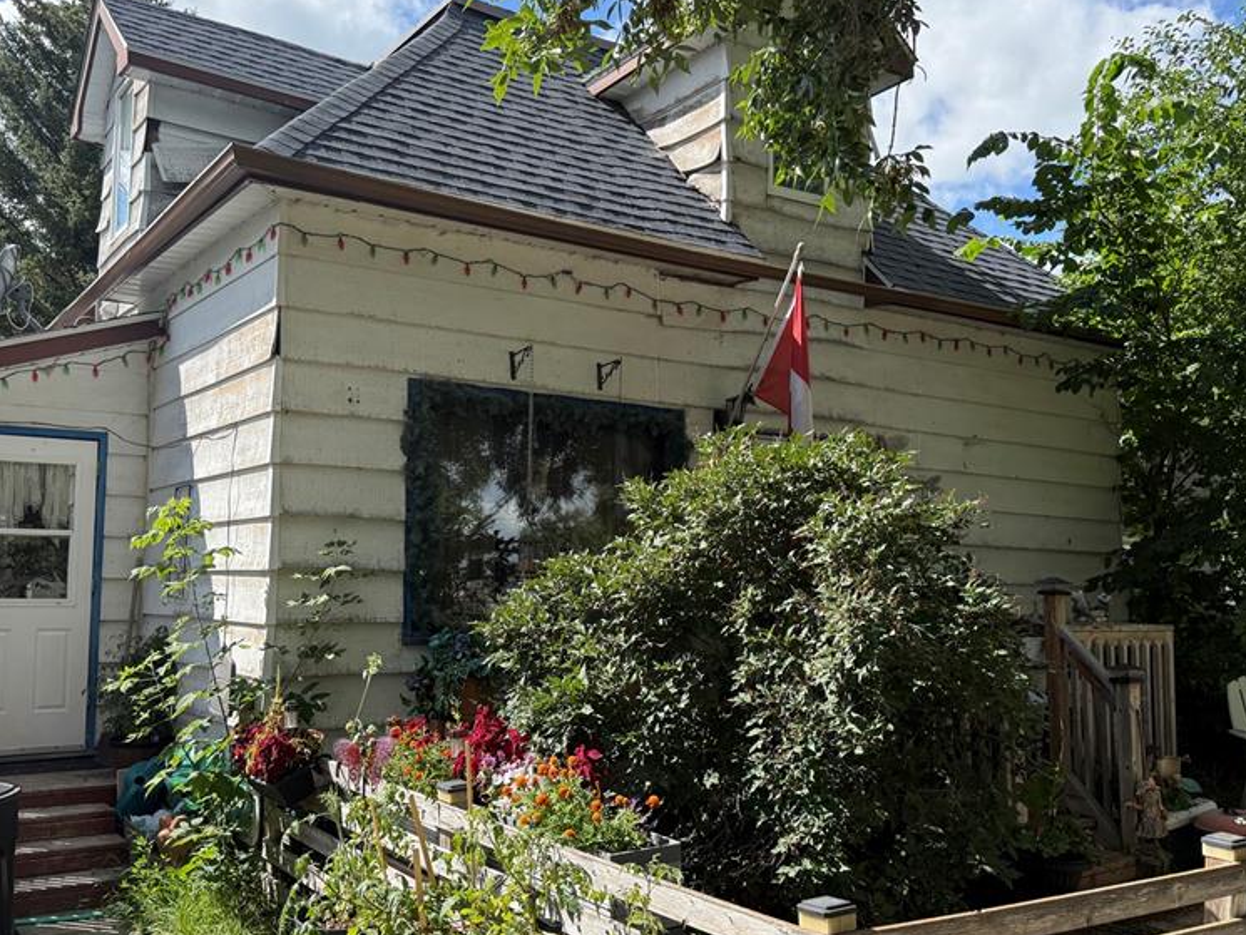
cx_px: 587
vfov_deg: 42.9
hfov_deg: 55.3
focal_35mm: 33
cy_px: 488
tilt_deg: +4.4
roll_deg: -1.3
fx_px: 1188
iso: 100
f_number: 1.78
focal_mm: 6.76
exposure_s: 1/2445
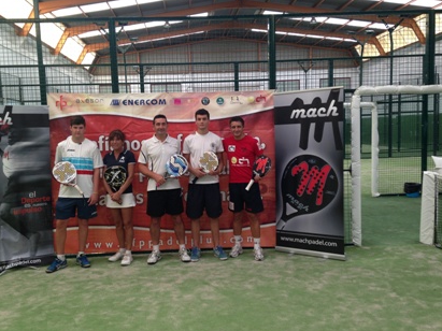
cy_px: 166
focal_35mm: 36
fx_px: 460
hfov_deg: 51.3
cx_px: 202
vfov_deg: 39.6
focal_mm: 4.13
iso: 50
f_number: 2.4
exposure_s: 1/126
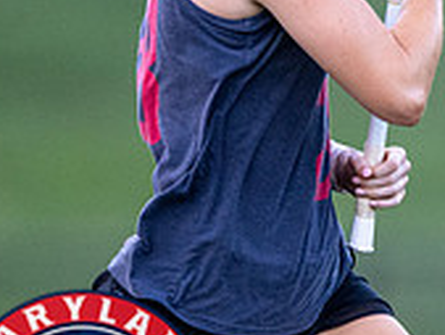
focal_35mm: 1856
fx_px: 23876
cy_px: 155
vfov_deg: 0.8
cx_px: 569
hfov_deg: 1.1
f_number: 2.8
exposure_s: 1/1000
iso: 2500
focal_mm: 400
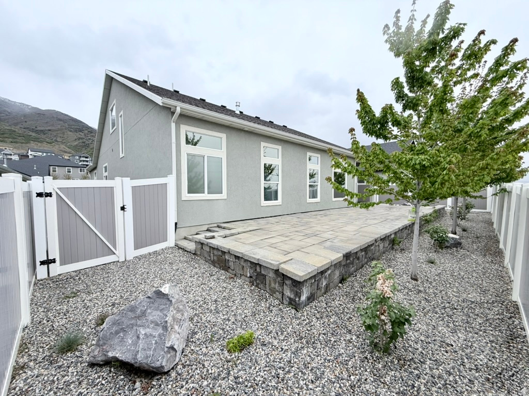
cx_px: 264
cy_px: 198
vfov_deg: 85.7
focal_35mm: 14
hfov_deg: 102.1
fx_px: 214
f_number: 2.2
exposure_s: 1/1259
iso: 50
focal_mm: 2.22
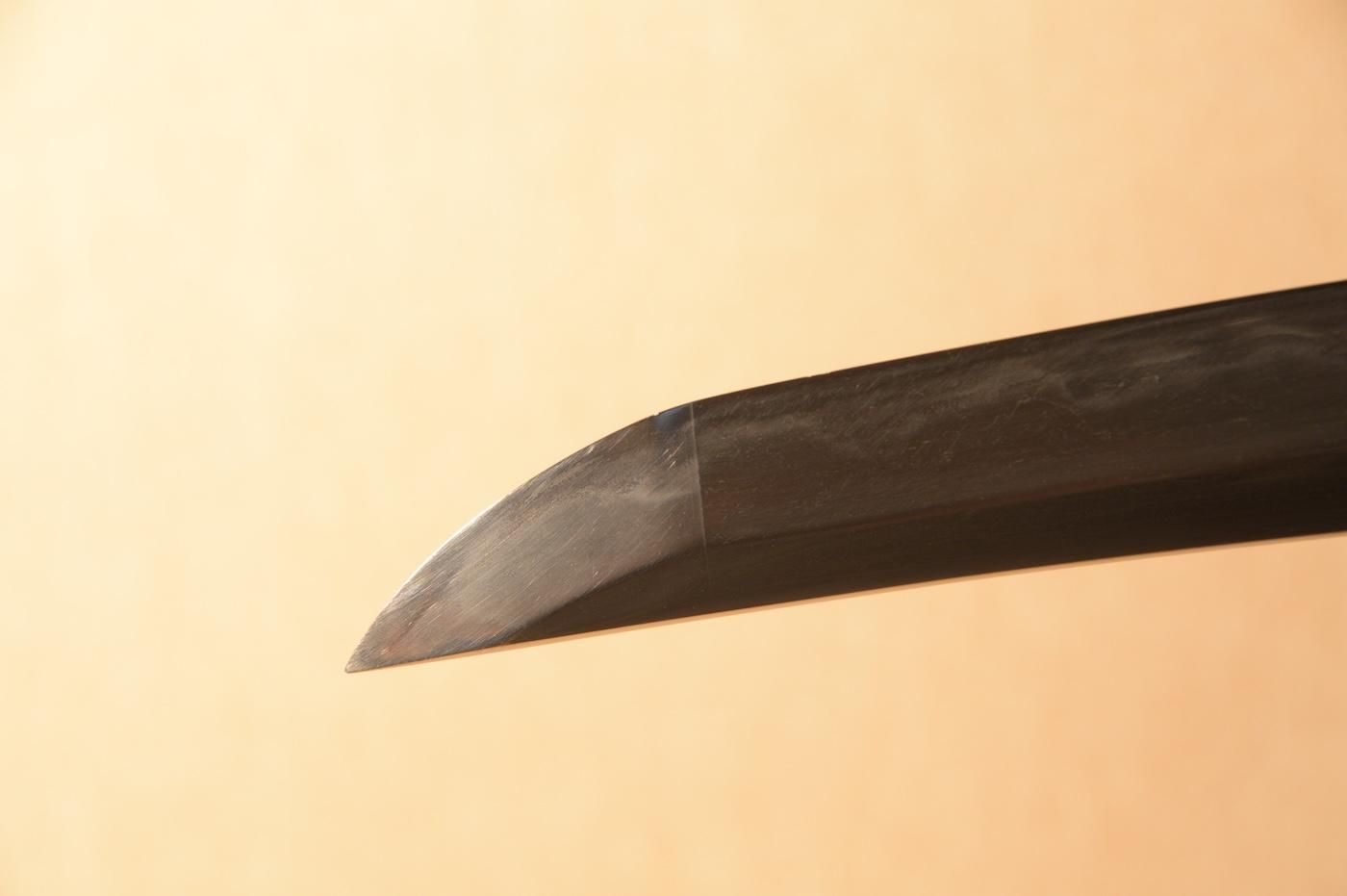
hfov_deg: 10.2
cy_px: 448
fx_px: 7570
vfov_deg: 6.8
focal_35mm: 202
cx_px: 674
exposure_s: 1/1.6
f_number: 11
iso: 400
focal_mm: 135
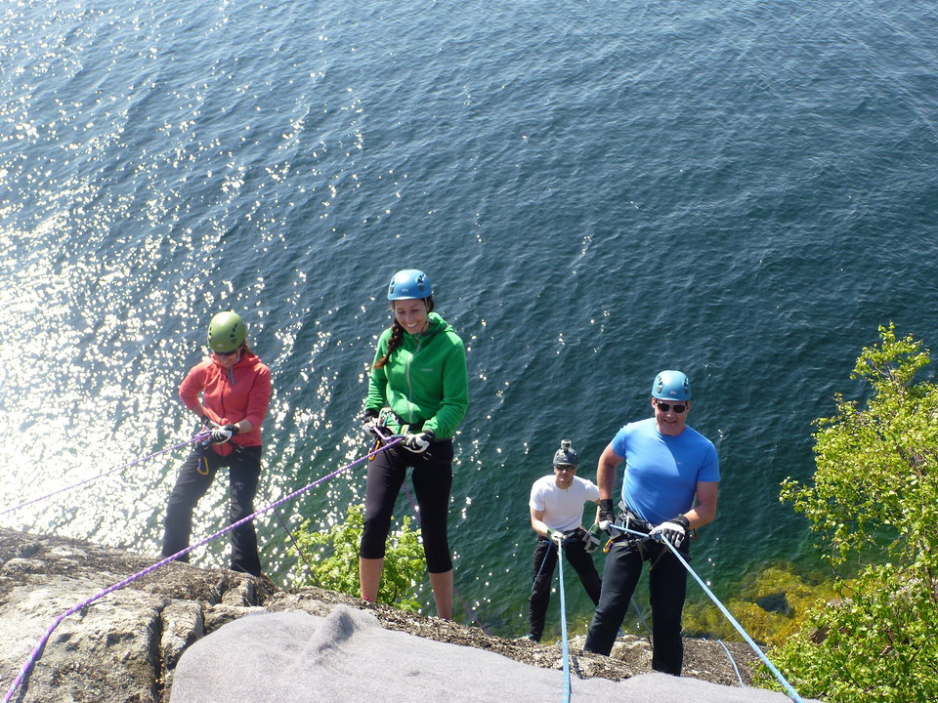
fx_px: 1111
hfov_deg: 45.8
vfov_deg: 35.1
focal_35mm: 41
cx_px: 469
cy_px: 352
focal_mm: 7.4
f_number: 4.2
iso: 100
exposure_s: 1/200
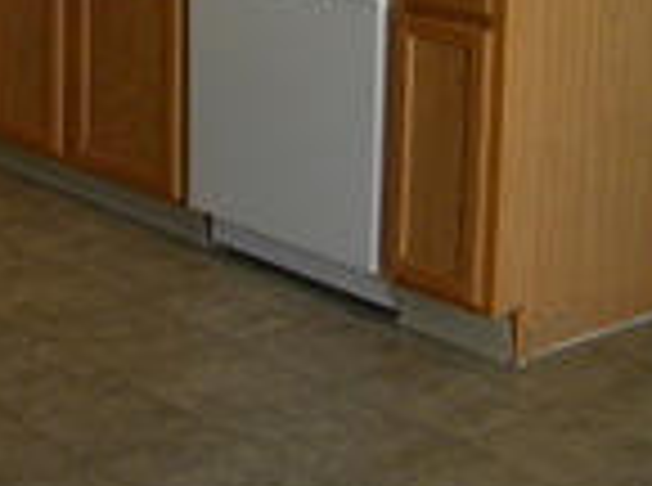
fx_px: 1747
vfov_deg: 15.1
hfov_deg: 19.3
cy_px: -148
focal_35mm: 93
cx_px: -229
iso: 230
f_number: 3.5
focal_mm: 5
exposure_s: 1/60
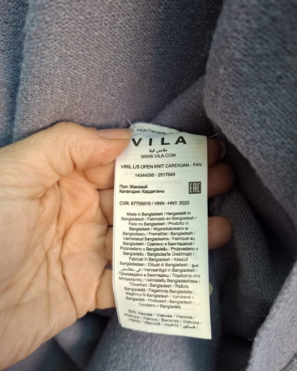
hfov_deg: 56.8
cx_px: 148
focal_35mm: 25
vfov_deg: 68.0
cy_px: 195
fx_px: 275
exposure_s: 1/100
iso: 160
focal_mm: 5.54
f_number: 1.8
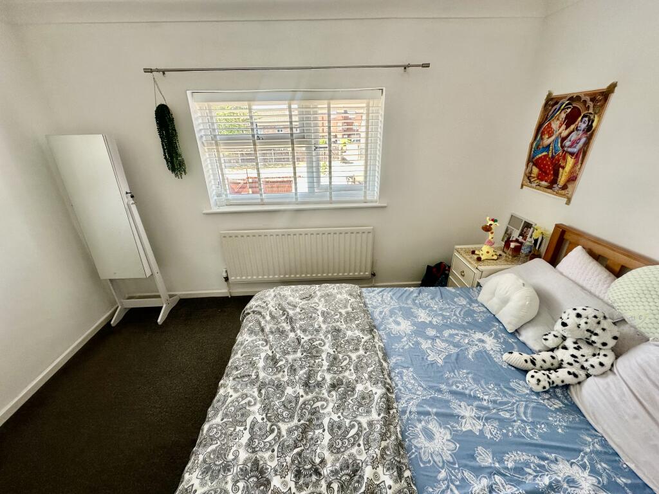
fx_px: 267
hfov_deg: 102.1
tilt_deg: -24.7
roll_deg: +1.9
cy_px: 247
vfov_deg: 85.7
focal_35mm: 14
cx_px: 330
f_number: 2.2
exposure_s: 1/99
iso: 64
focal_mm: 2.22
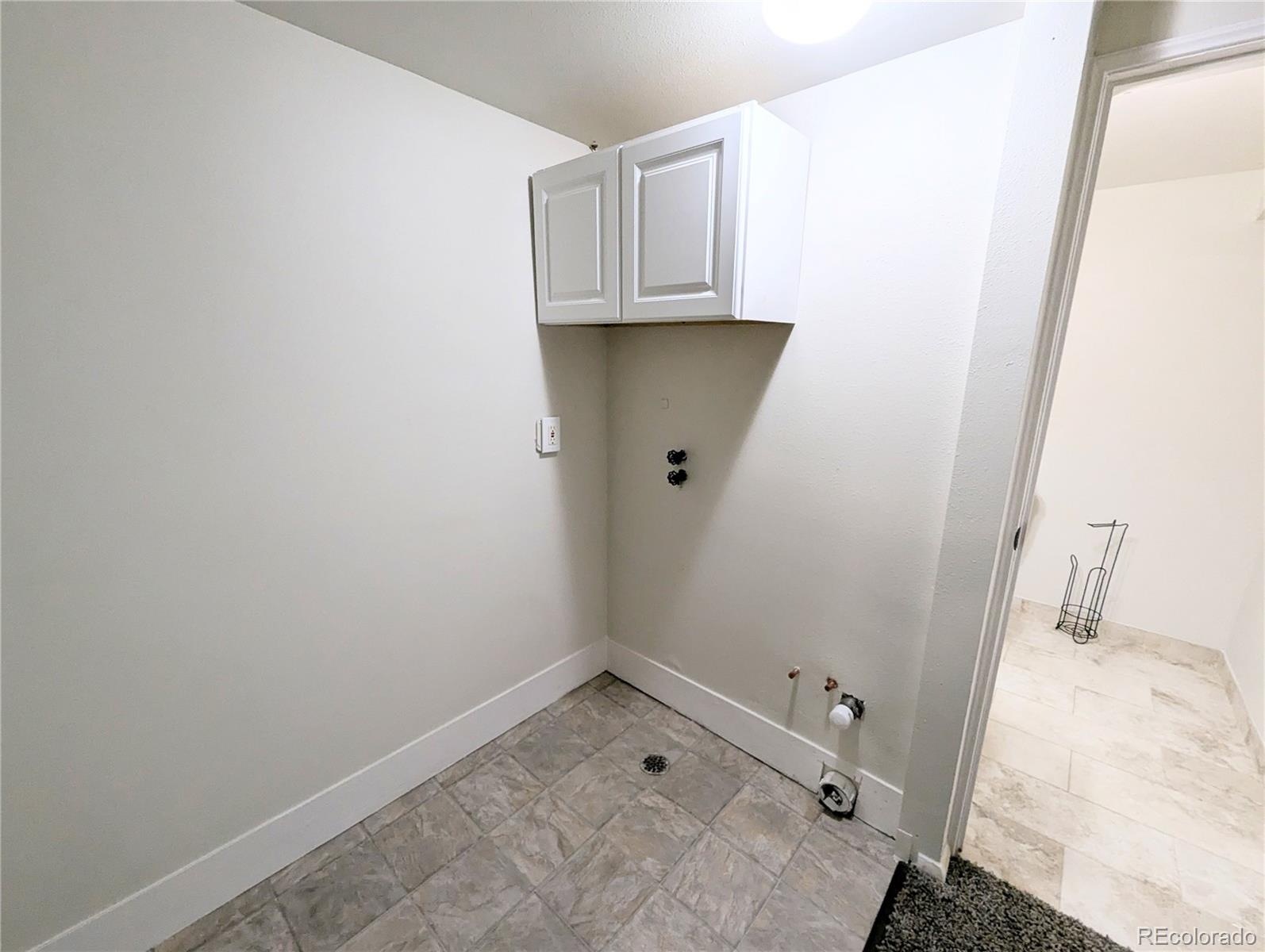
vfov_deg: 90.1
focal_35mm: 13
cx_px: 632
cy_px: 476
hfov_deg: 106.1
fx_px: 476
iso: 90
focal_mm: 1.95
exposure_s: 1/120
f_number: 2.2
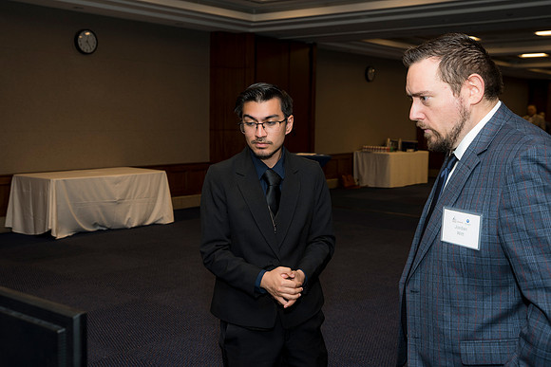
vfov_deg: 31.9
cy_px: 184
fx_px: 643
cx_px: 276
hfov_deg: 46.4
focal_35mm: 42
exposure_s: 1/125
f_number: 5
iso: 800
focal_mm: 42
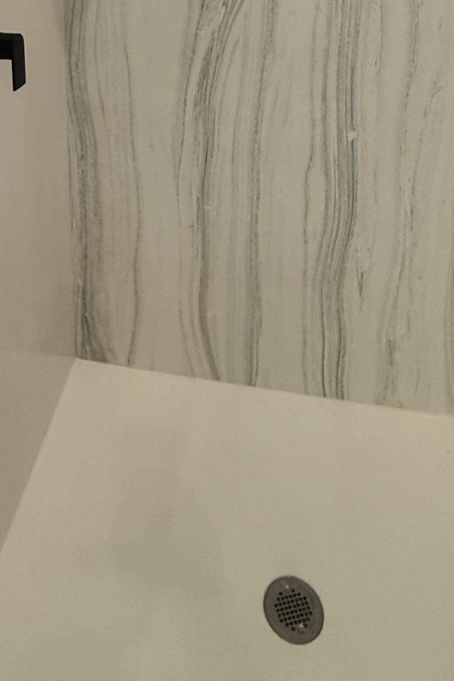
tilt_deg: -8.7
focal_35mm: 35
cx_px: 151
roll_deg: -0.7
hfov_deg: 37.4
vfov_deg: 44.0
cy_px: -39
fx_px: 662
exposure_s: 1/120
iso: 160
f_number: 2.2
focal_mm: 2.22
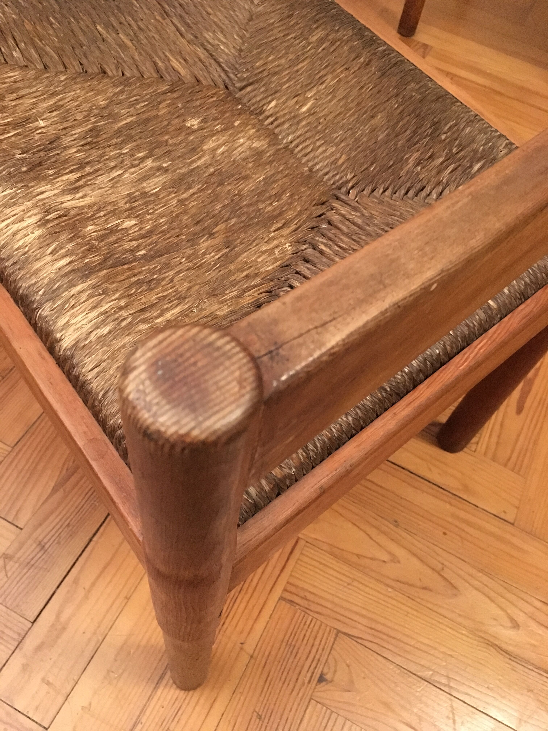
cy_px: 366
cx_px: 274
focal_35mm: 29
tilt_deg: -56.5
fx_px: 612
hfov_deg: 48.2
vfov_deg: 61.7
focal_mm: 4.15
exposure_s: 1/17
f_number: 2.2
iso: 320
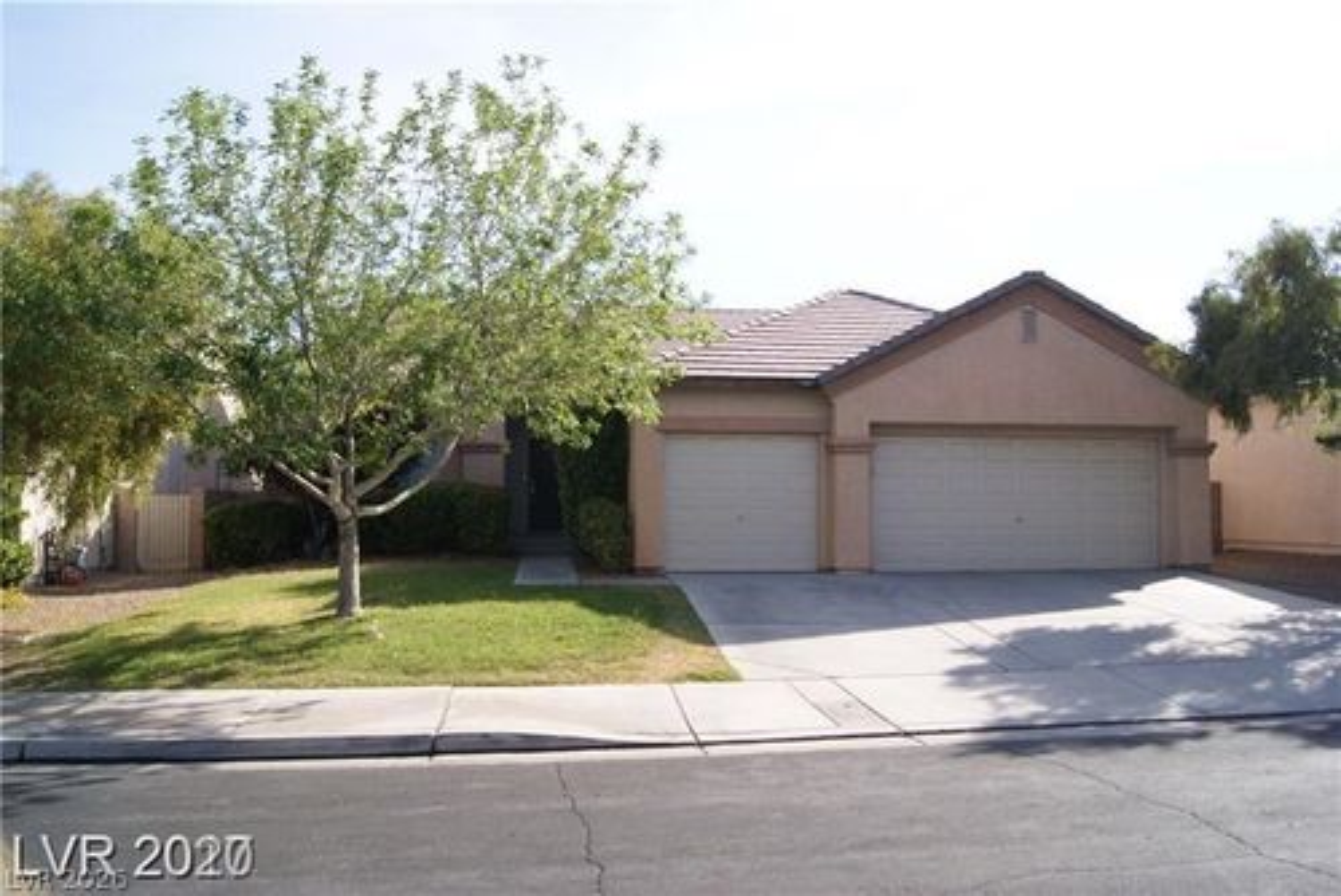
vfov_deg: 48.0
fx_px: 1006
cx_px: 670
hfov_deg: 67.4
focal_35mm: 27
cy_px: 448
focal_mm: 18
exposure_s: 1/320
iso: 100
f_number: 4.5
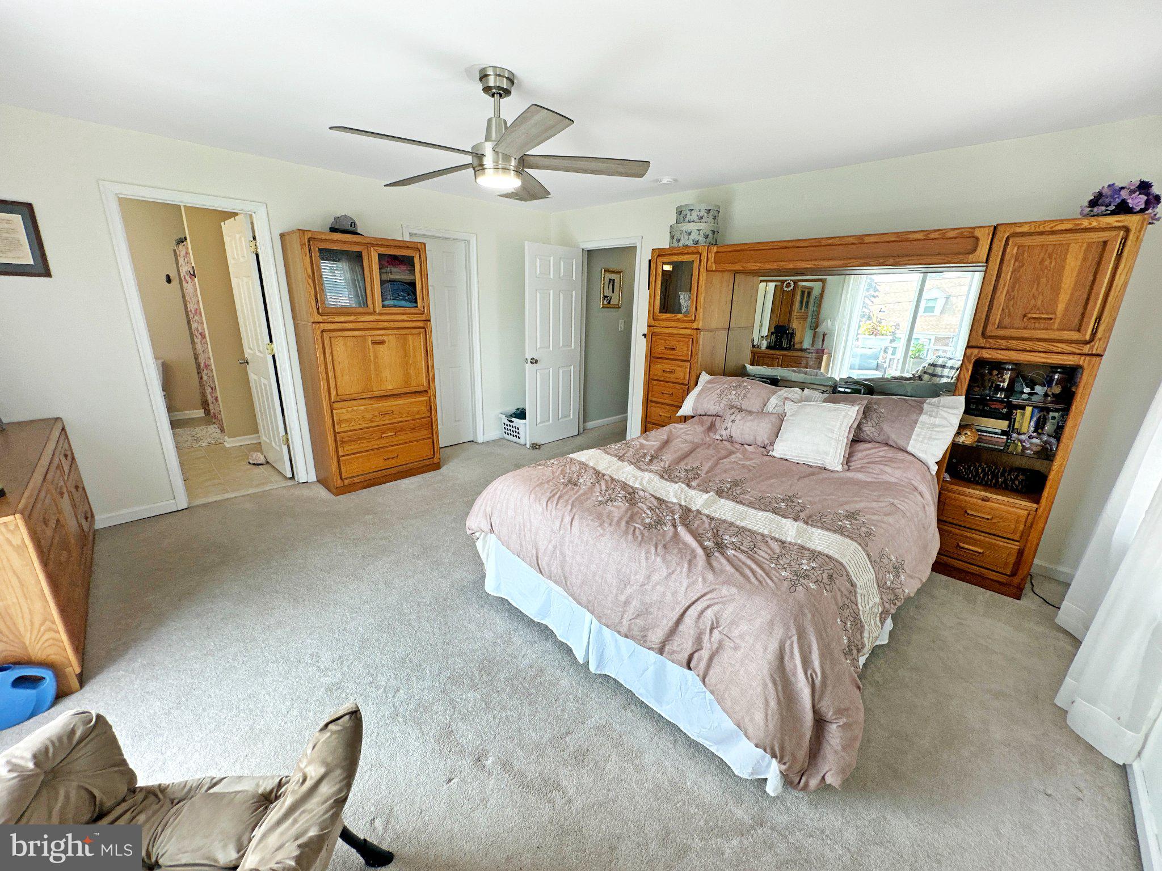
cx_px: 581
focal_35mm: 14
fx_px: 470
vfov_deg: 85.7
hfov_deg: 102.1
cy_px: 436
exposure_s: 1/120
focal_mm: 2.22
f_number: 2.2
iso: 64
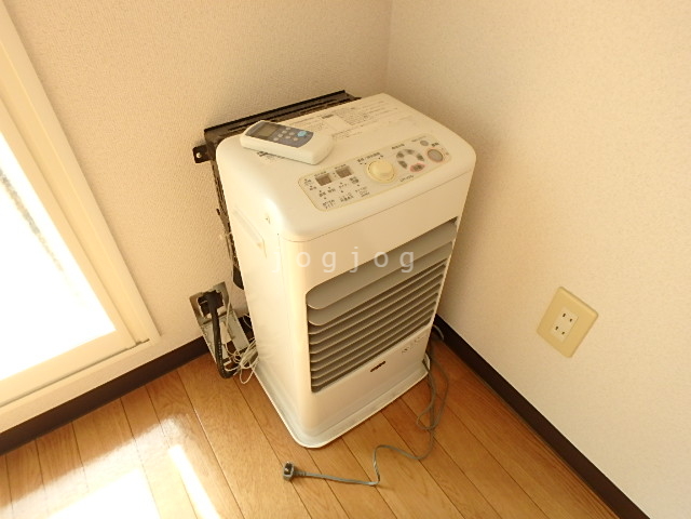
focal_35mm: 21
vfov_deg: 63.4
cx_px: 346
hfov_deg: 79.0
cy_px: 260
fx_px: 419
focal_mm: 3.7
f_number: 3.5
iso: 200
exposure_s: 1/60
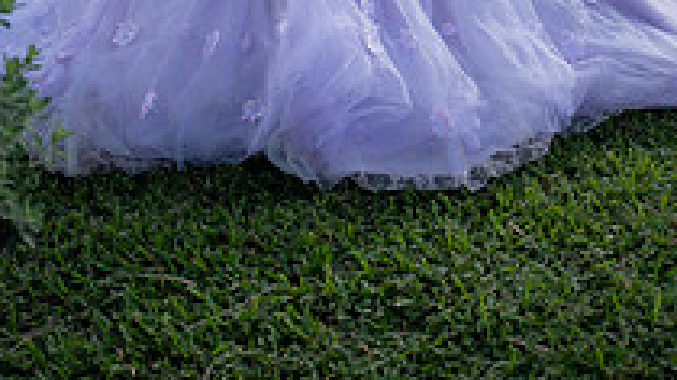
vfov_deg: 19.9
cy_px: -290
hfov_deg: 45.3
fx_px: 808
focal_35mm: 45
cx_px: 393
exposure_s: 1/640
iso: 125
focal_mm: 20
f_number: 2.8
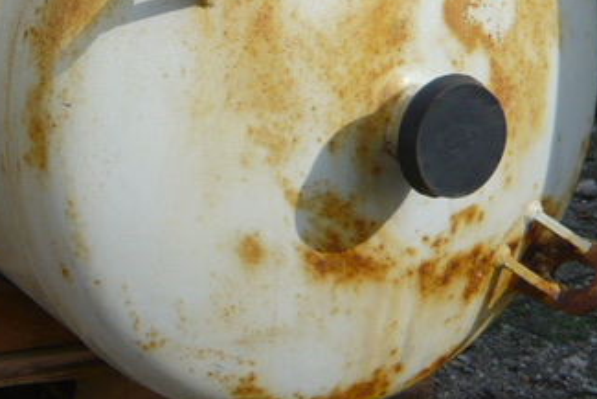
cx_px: 92
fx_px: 1427
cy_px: 9
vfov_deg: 15.6
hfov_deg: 23.2
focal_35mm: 86
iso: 100
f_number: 2.8
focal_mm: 4.6
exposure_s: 1/640
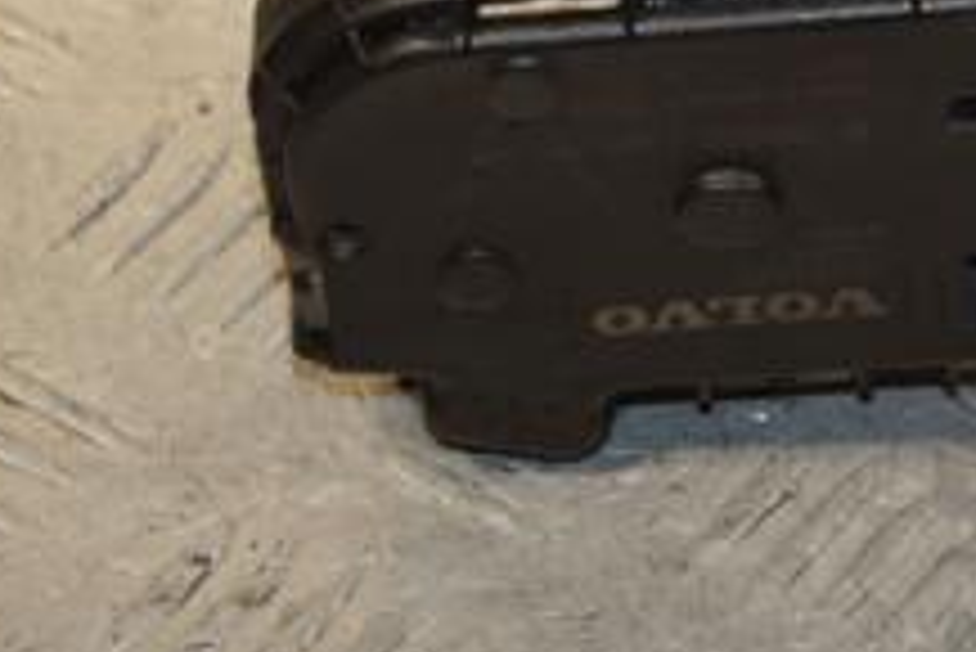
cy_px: -144
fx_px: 7867
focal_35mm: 290
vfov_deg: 4.7
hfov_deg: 7.1
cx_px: 850
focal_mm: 70
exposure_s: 1/200
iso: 800
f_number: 5.6
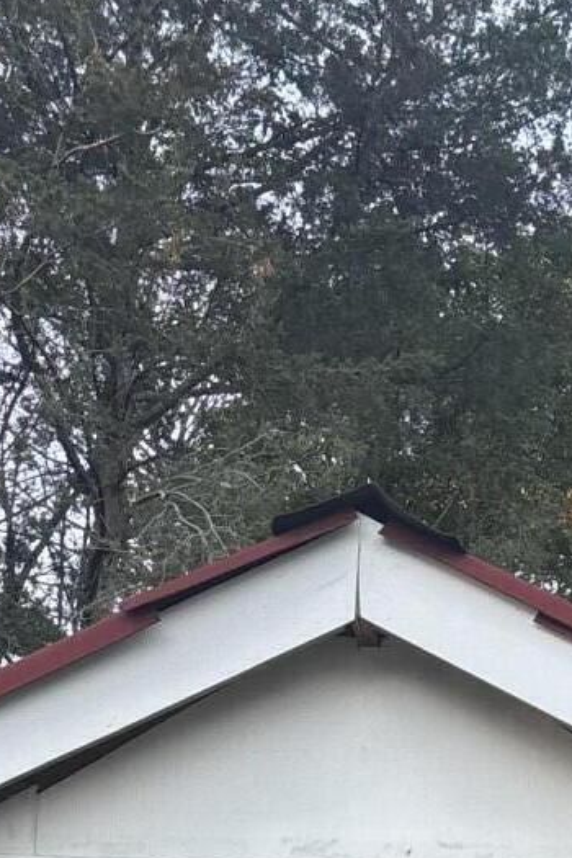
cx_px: 394
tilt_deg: +4.9
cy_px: 1363
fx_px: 2455
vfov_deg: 17.4
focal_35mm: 103
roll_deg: -3.4
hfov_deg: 13.3
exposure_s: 1/120
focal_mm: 5.96
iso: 80
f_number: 1.6
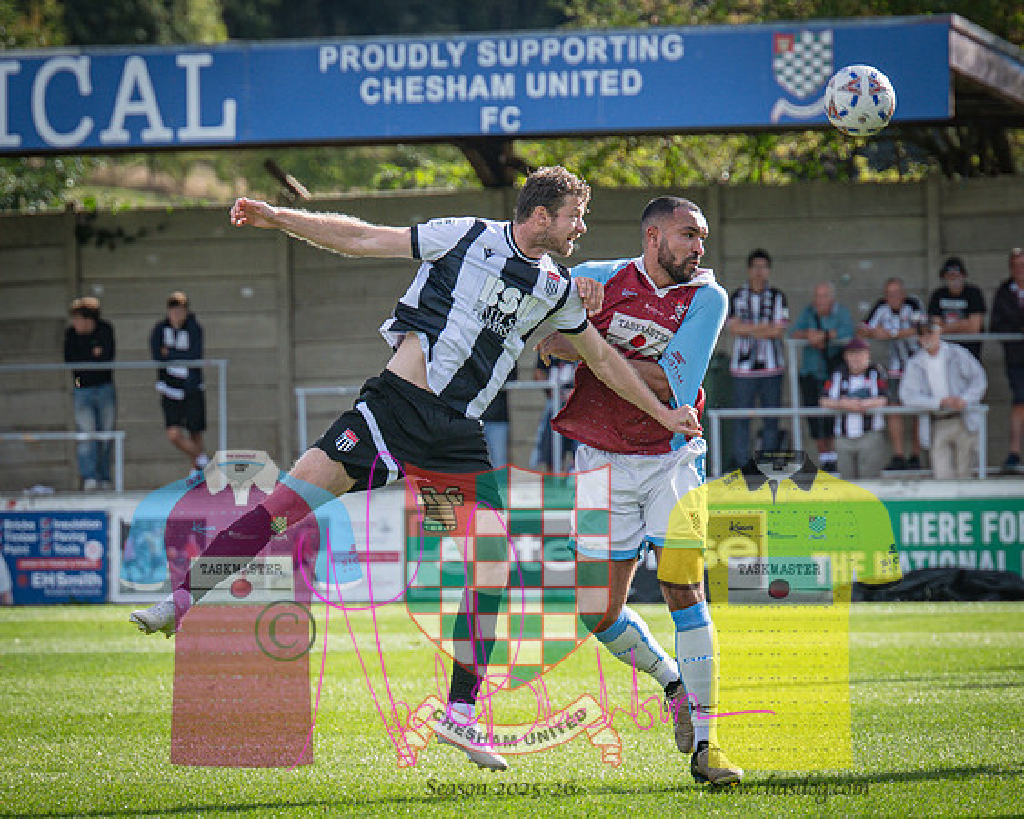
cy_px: 390
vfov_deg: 4.3
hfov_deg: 5.4
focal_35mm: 358
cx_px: 512
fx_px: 10859
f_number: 4
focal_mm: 155
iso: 200
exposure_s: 1/1250
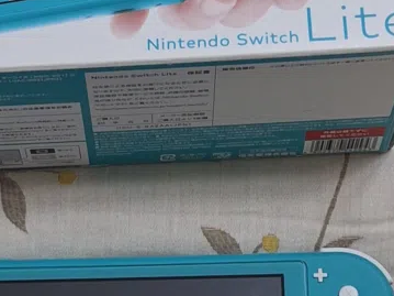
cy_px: 132
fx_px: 467
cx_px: 105
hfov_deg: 44.5
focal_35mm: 41
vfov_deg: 35.1
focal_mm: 5.54
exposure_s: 1/50
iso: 160
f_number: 1.8
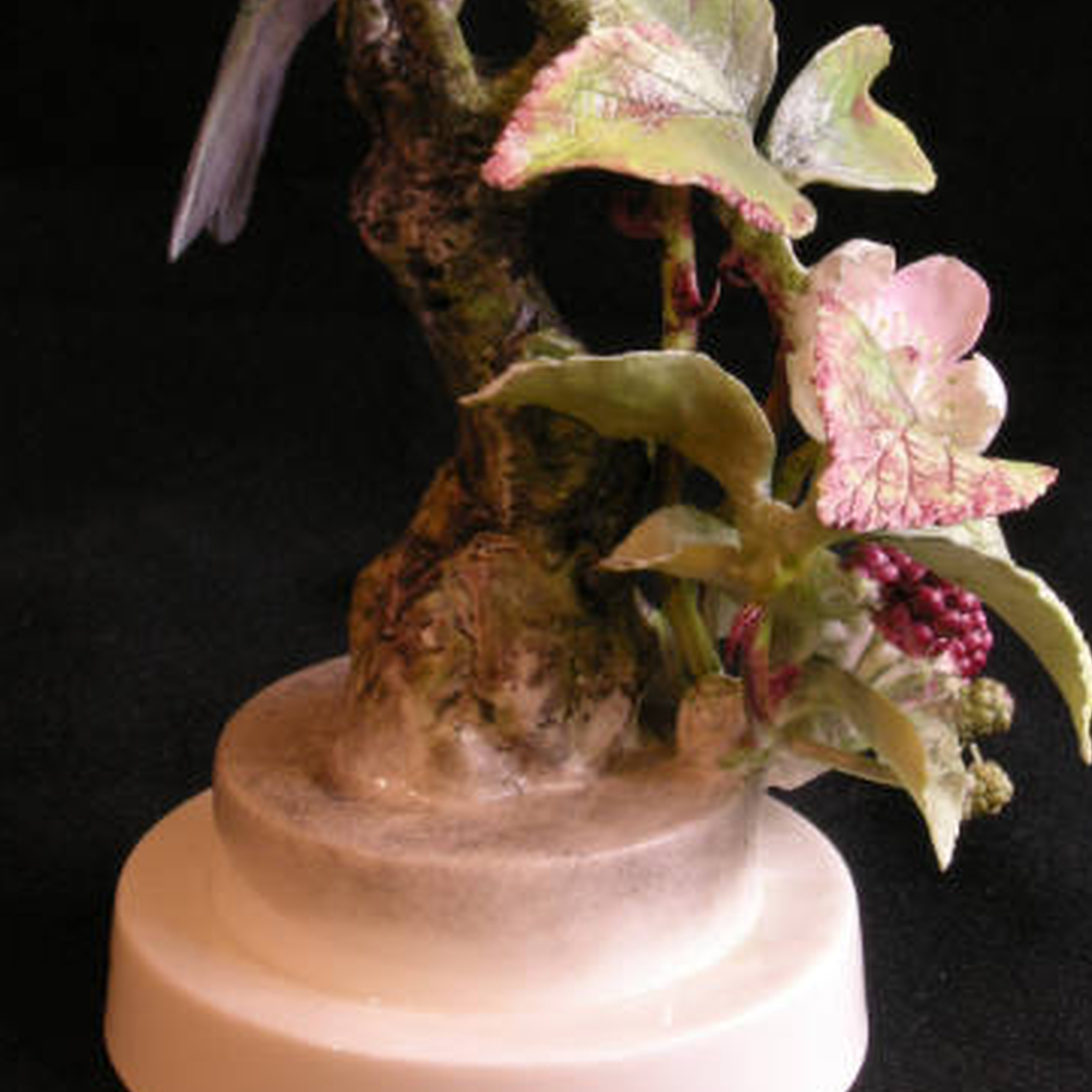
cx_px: 532
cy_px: 256
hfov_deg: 17.7
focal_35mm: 98
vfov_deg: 17.6
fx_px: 3498
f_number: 6
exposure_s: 1
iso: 100
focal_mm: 12.5
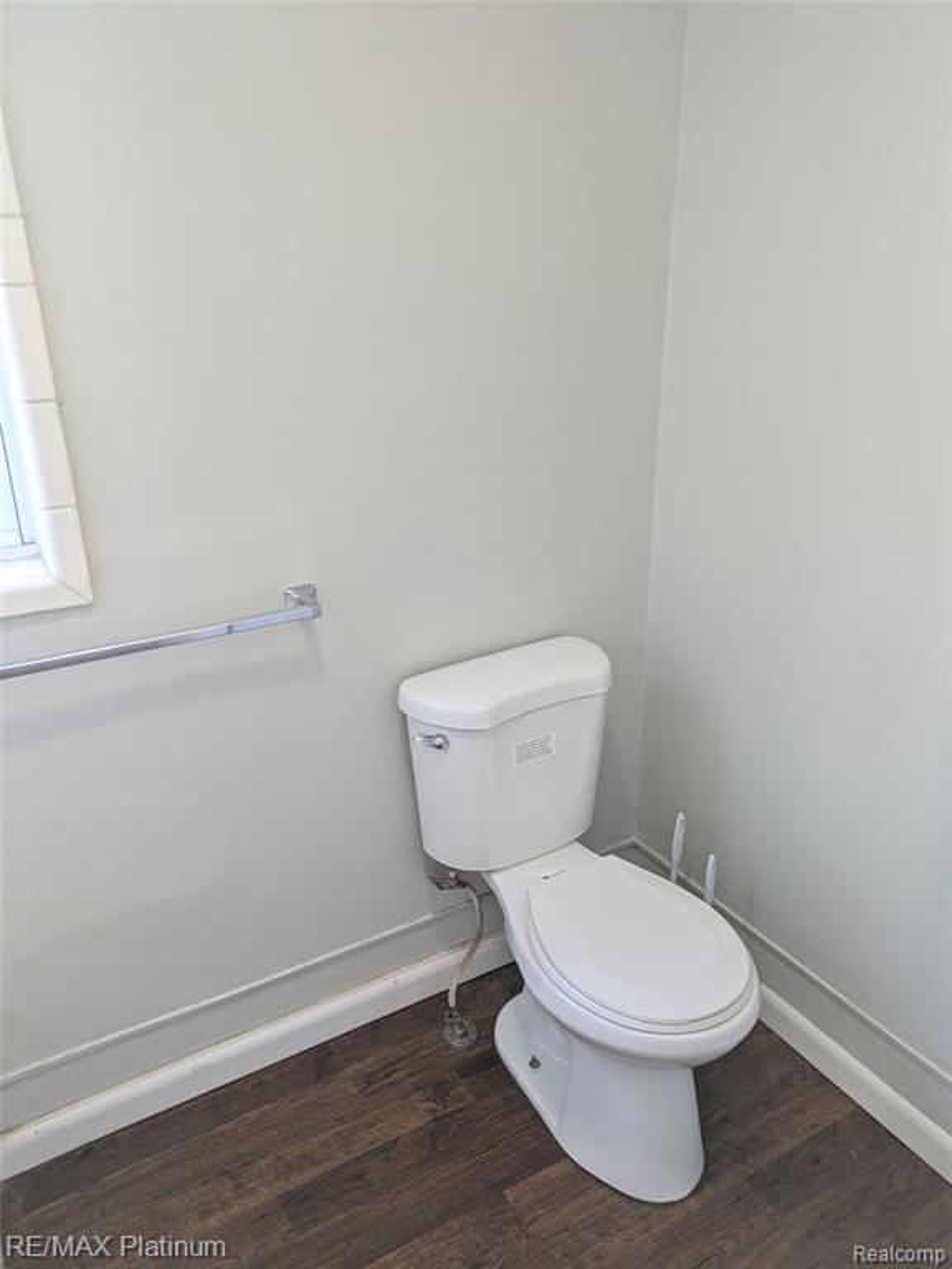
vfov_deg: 69.4
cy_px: 634
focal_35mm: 25
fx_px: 917
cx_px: 476
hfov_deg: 54.9
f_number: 1.89
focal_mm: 5.43
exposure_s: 1/24
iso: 193
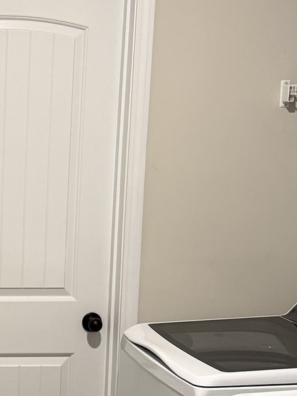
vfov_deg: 21.3
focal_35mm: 91
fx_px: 1041
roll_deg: -1.5
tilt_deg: -10.3
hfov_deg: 15.6
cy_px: 312
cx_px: -68
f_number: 1.78
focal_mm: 6.76
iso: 250
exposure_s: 1/60
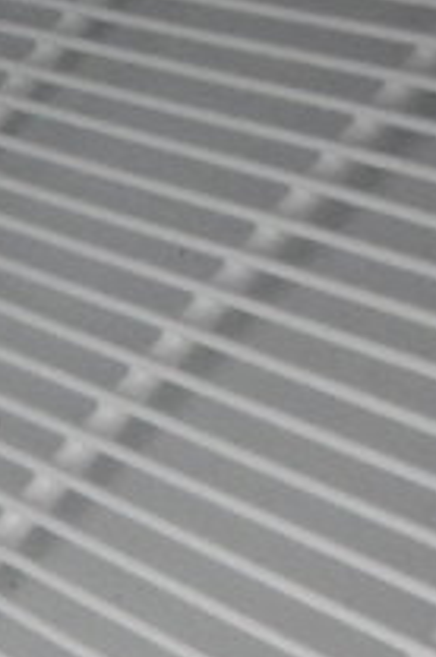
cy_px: 1154
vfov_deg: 15.1
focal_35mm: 119
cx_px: -521
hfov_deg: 10.3
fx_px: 2169
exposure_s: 1/60
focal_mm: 18
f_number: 4
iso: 6400
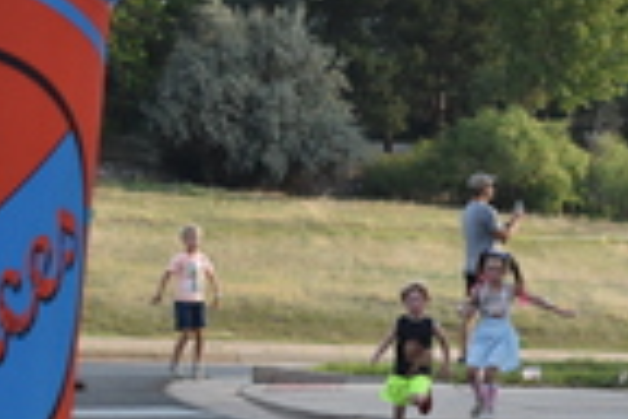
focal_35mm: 178
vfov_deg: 7.7
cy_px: 482
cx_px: 741
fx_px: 3103
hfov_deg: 11.3
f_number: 4.2
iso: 400
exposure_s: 1/1250
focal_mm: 31
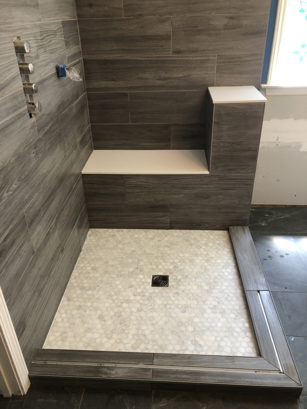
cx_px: 154
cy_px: 204
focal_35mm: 28
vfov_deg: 63.4
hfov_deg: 49.7
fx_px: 331
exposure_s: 1/17
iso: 40
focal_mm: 3.99
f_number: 1.8
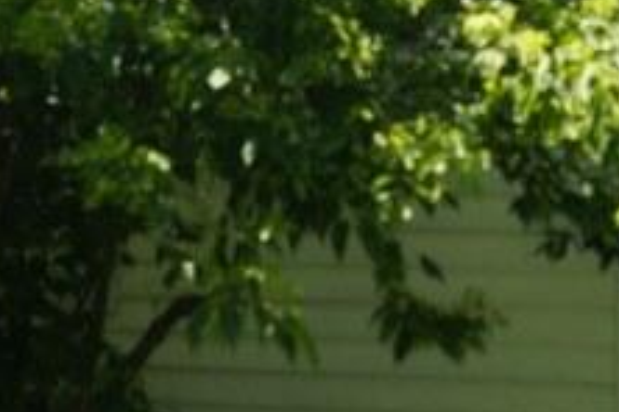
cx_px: 438
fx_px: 3060
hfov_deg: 11.5
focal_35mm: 178
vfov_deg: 7.6
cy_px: -242
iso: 100
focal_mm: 22
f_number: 10
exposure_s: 1/80
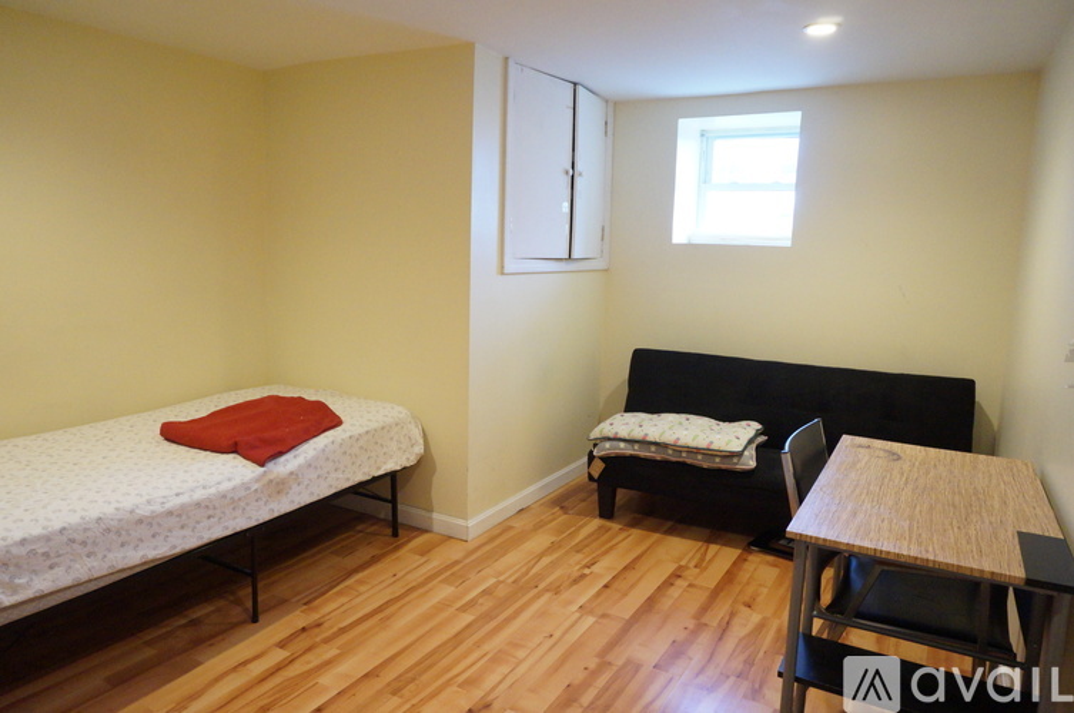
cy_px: 356
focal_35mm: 24
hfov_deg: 73.8
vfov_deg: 53.0
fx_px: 715
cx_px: 537
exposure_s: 1/50
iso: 3200
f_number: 6.3
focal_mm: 16
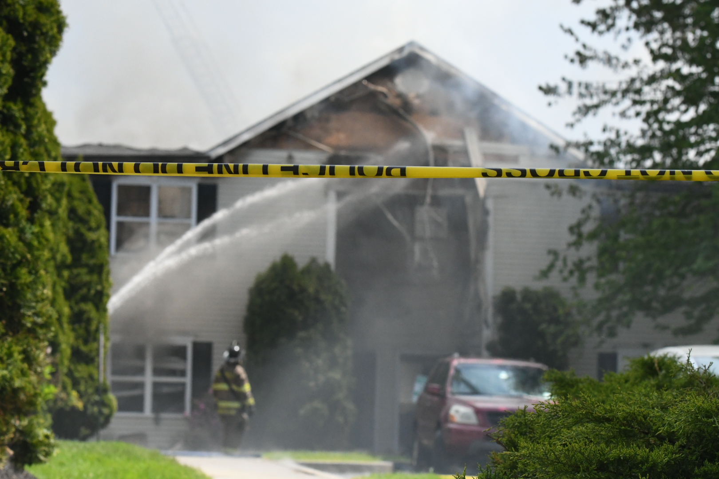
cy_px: 240
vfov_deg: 13.0
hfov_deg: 19.5
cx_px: 360
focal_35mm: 105
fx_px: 2097
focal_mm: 70
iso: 3600
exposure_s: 1/8000
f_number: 7.1
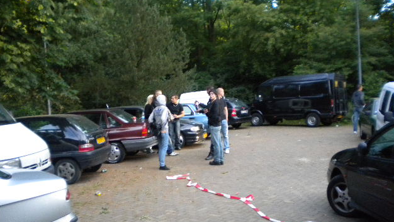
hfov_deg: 51.6
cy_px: 120
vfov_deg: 30.4
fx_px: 407
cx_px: 196
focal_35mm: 39
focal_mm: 6.3
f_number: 3.1
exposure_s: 1/145
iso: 400
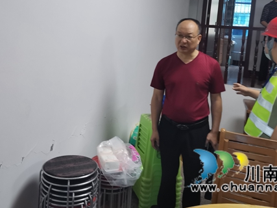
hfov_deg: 47.8
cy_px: 57
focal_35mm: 39
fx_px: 312
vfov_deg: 36.1
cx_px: 125
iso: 320
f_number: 1.8
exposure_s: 1/50
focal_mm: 4.75
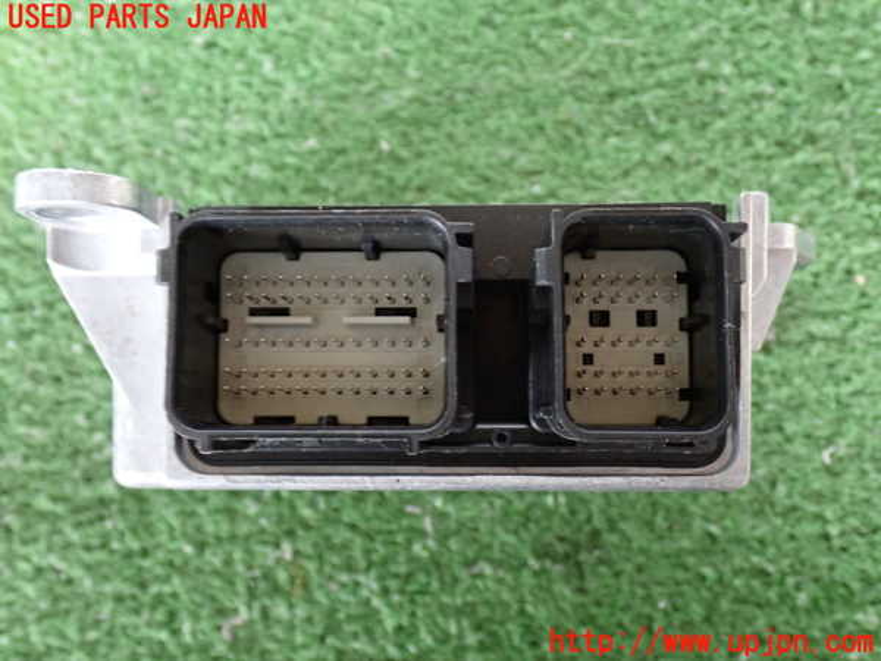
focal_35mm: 41
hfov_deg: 45.8
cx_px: 440
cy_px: 330
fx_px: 1043
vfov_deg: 35.1
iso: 800
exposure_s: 1/13
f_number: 2.8
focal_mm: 7.31
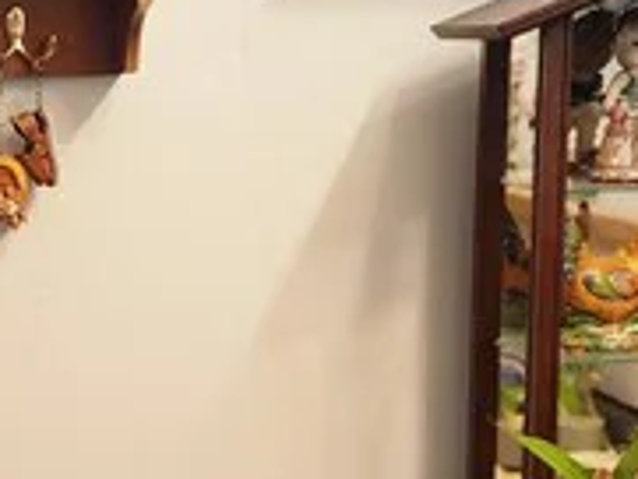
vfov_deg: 11.1
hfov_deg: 14.9
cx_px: 21
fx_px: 2398
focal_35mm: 130
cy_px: 652
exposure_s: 1/120
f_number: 1.8
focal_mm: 5.4
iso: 320
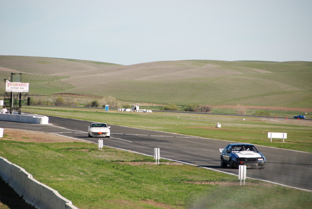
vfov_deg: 4.6
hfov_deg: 6.9
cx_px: 156
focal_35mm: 300
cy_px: 104
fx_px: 2604
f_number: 5.6
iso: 200
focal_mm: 200
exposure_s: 1/800
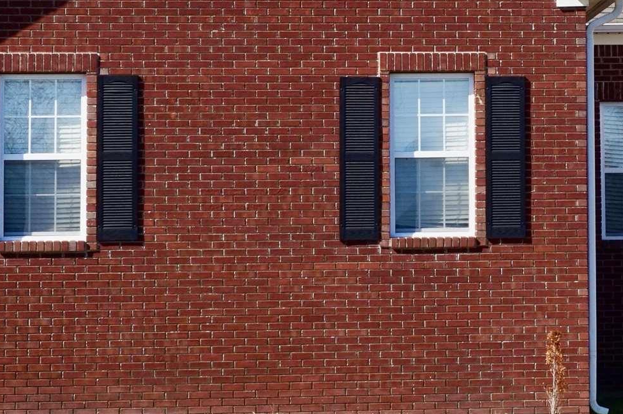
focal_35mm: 170
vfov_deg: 8.0
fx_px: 2939
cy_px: -36
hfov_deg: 11.9
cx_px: 738
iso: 100
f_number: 14
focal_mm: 36
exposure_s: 1/80
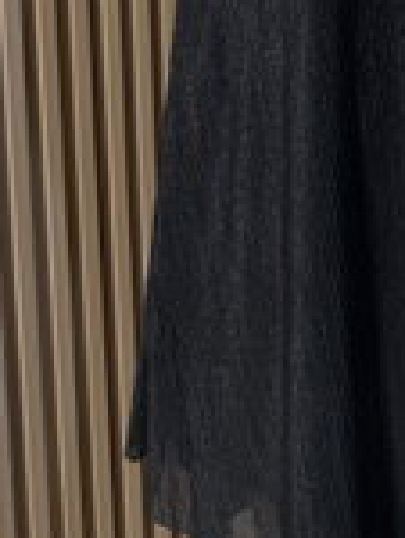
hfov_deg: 15.3
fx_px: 1322
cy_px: -149
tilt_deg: -8.3
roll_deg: -1.6
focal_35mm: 85
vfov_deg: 21.0
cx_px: 699
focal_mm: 6.76
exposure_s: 1/100
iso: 64
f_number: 1.78
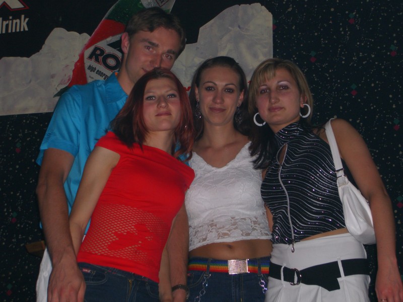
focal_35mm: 80
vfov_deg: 18.4
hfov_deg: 24.4
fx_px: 931
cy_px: 151
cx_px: 202
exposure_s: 1/60
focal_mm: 16.6
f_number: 4.4
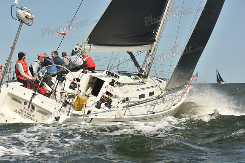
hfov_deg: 20.4
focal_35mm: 100
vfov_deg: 13.7
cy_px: 82
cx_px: 122
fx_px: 681
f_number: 10
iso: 250
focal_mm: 100
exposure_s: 1/800
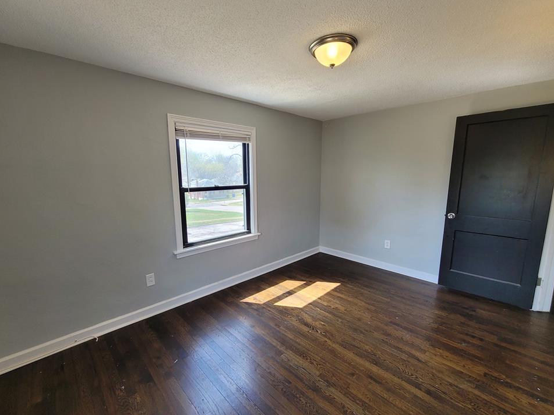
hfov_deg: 102.0
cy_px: 211
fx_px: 224
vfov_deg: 85.7
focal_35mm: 14
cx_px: 270
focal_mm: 2.2
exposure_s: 1/120
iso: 80
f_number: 2.2
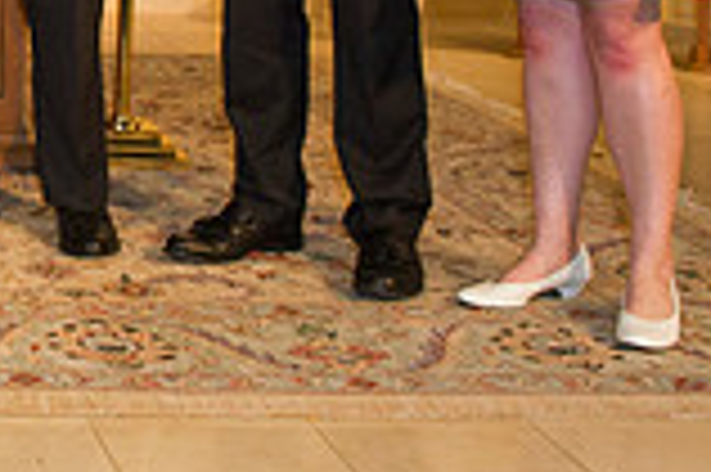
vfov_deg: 12.9
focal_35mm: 99
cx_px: -338
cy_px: -292
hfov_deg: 18.4
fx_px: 1953
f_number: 5.6
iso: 1250
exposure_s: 1/125
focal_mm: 27
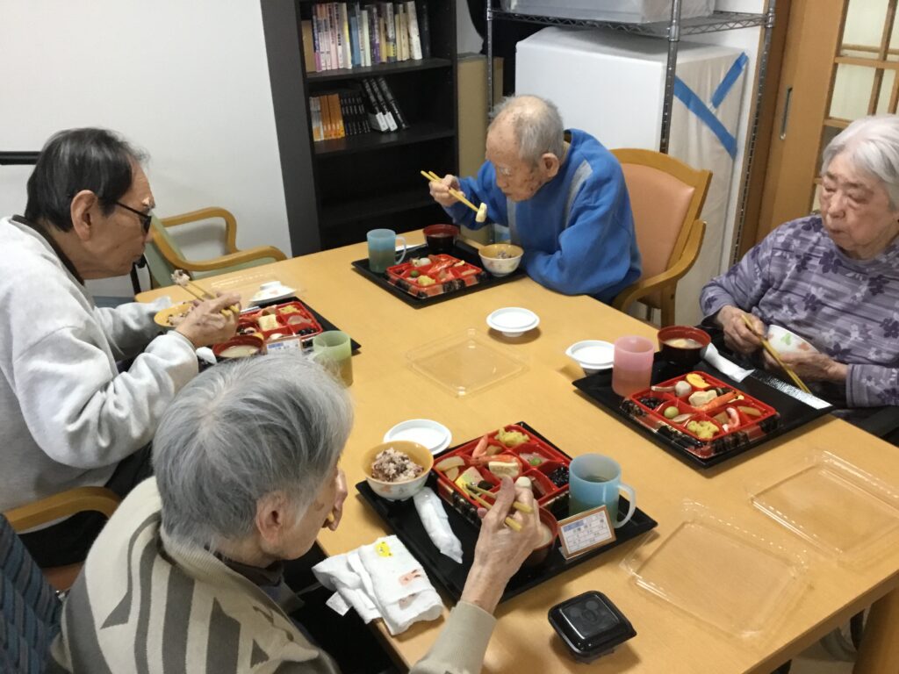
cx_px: 450
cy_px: 337
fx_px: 805
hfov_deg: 58.4
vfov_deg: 45.4
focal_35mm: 31
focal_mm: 3.3
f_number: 2.4
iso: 160
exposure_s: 1/30
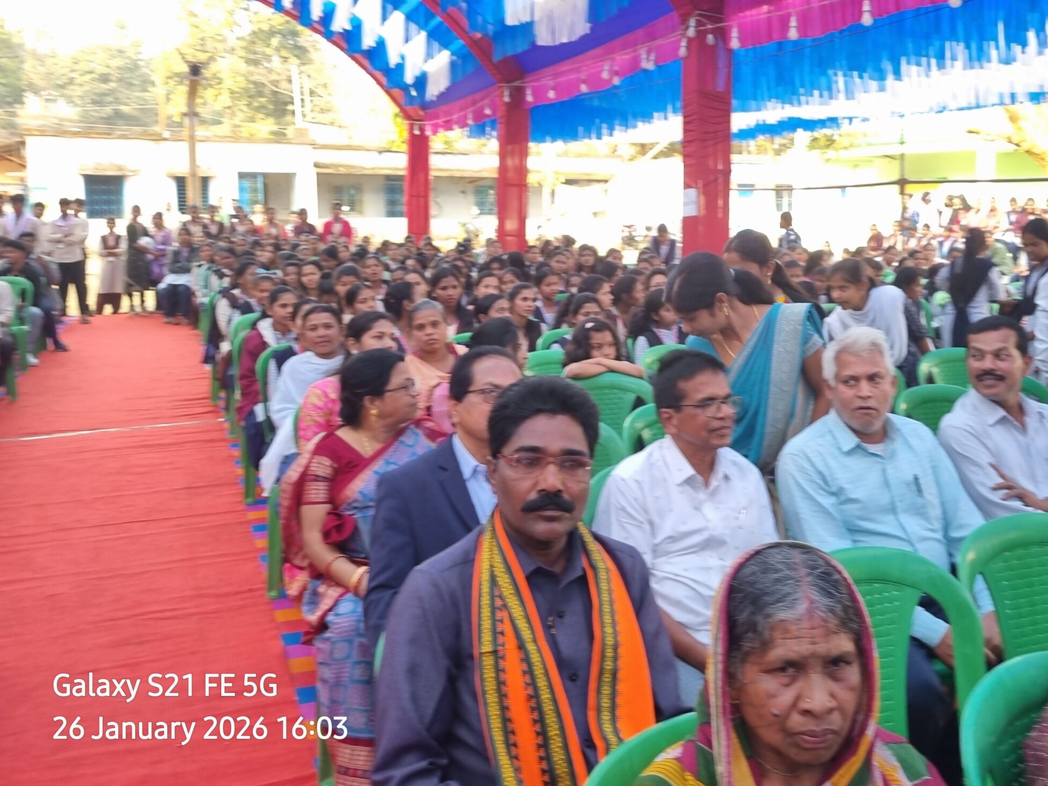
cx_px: 673
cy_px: 296
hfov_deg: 53.2
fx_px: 1029
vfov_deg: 41.5
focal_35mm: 34
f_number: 1.8
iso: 80
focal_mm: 5.4
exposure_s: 1/100
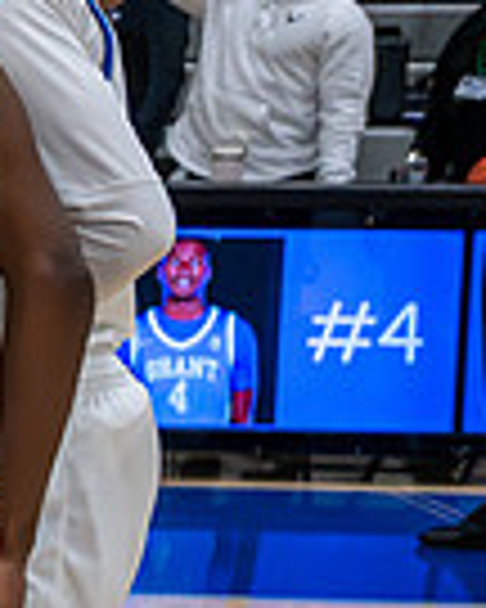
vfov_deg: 13.6
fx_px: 2535
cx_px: -1196
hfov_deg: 8.3
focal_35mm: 141
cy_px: 534
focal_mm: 24
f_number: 2.8
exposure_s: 1/1000
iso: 4500
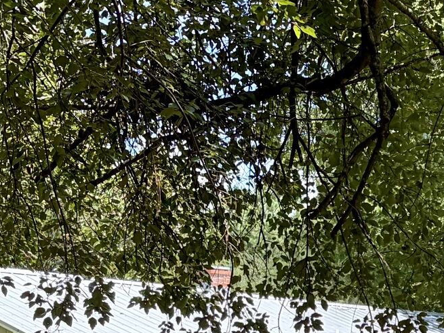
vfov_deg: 11.6
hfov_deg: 15.9
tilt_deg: -1.2
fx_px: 1565
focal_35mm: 122
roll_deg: -0.4
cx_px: 432
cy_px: 502
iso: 64
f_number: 1.6
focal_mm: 5.96
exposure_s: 1/1032
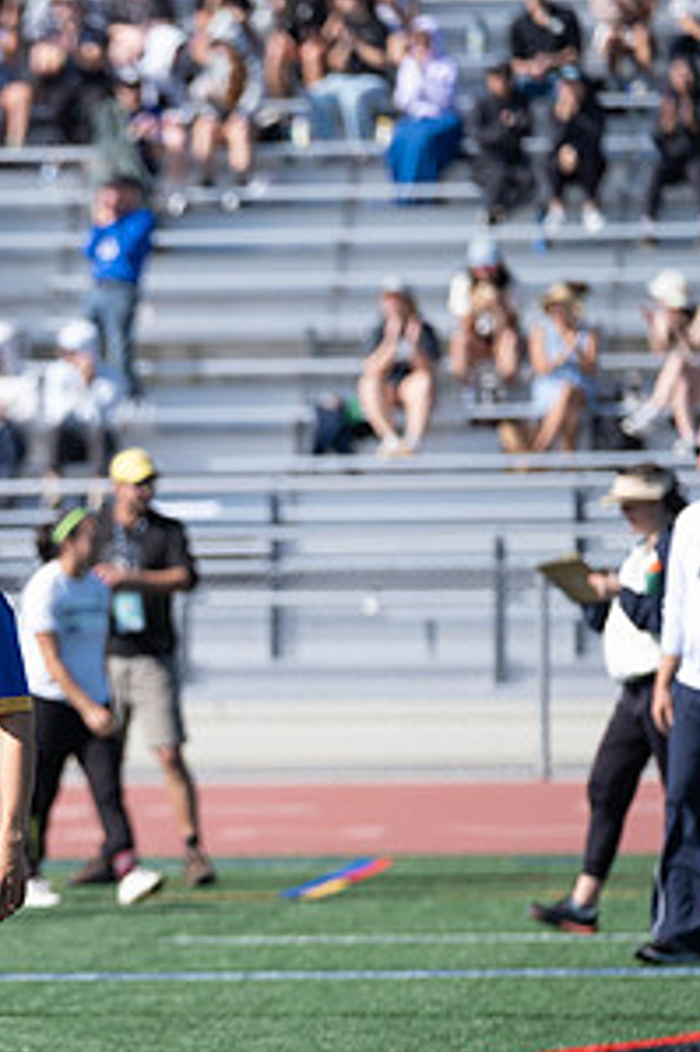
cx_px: -88
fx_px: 11913
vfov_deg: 5.1
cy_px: 677
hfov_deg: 3.4
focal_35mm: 408
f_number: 2.8
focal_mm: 140
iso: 160
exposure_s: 1/2000
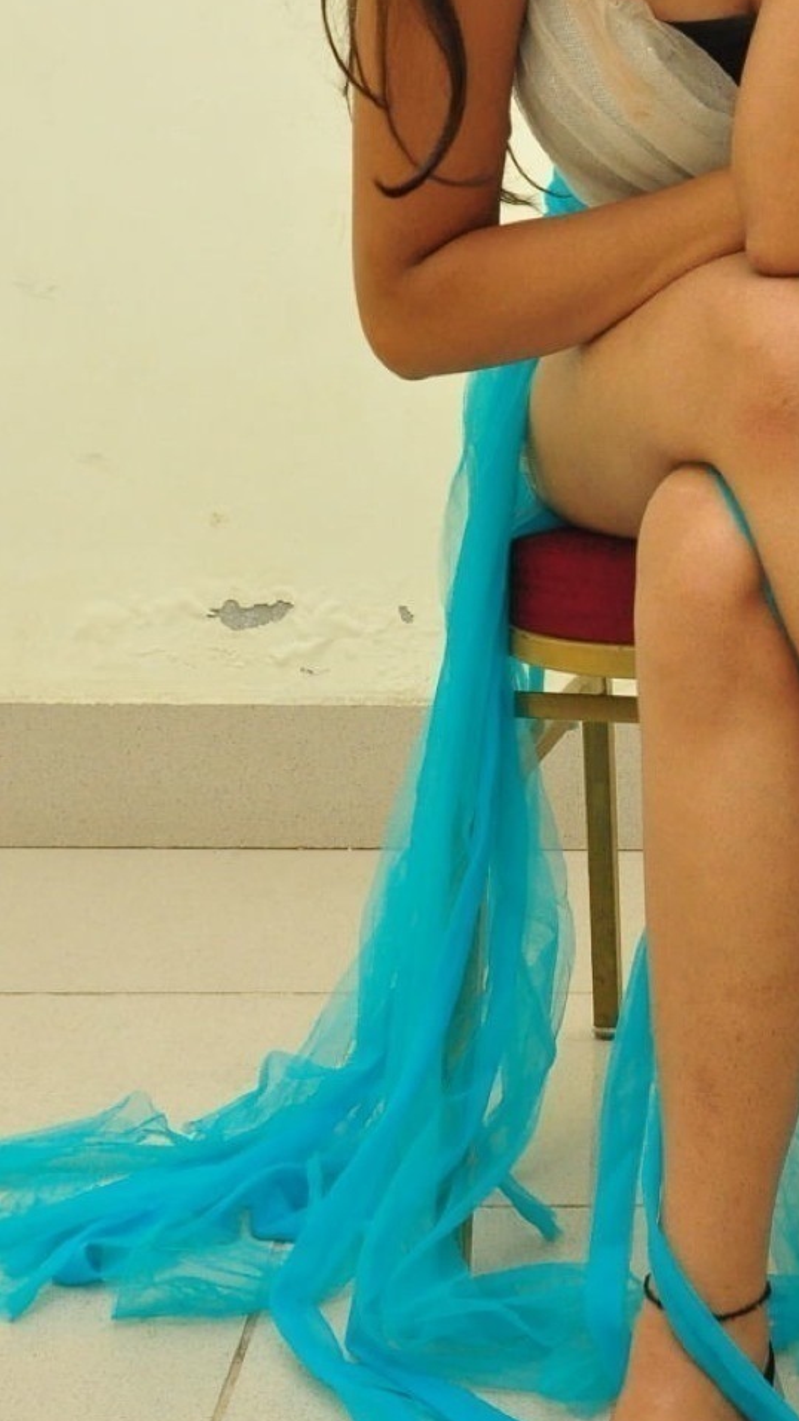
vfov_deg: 25.4
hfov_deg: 14.2
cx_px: 890
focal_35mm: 83
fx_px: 3128
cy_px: 422
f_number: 8
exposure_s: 1/125
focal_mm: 28
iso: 1600
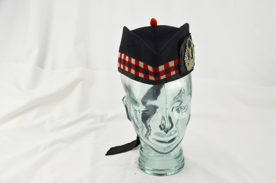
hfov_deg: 42.4
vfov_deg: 28.8
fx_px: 356
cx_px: 138
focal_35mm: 46
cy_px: 92
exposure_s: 1/125
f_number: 5.6
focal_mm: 31
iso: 250
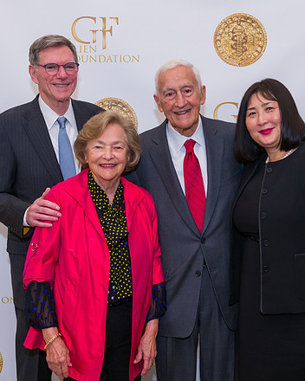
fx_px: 609
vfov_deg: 34.7
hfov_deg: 28.1
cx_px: 162
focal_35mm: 54
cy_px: 180
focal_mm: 35
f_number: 4
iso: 1000
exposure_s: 1/125
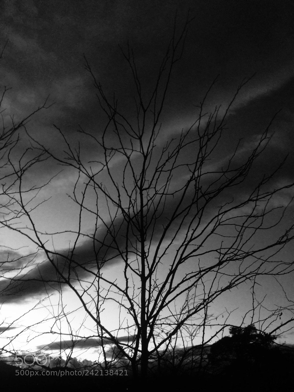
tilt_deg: +31.3
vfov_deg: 55.4
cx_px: 147
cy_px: 196
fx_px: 374
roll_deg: -4.2
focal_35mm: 33
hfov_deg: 42.9
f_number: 2.4
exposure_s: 1/20
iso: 50
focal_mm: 4.12
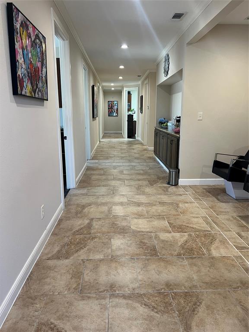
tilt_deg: -11.4
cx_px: 124
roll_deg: +0.4
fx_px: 249
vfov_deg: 67.3
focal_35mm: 26
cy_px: 166
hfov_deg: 53.1
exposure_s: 1/60
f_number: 1.5
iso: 125
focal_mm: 5.7
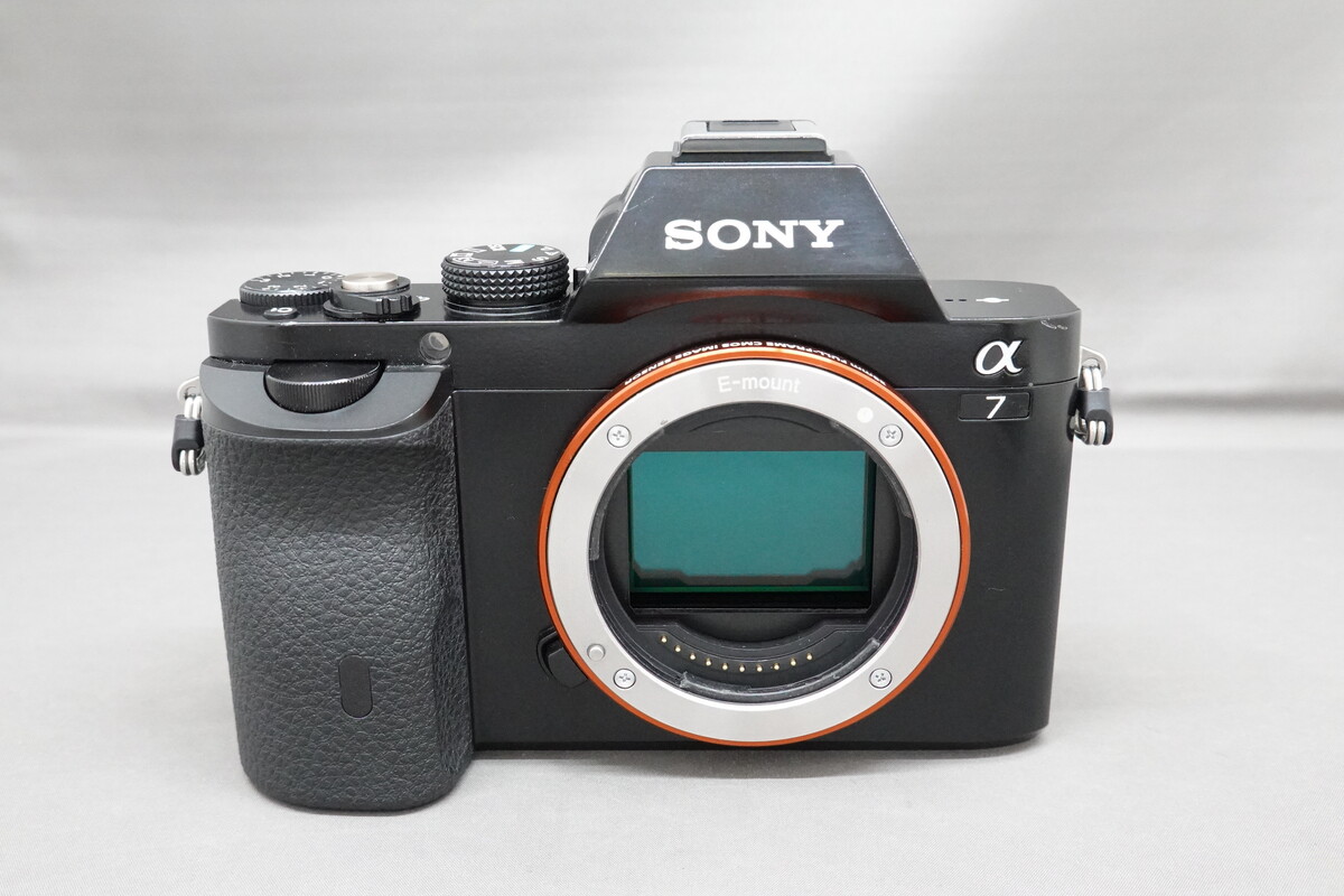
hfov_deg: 50.7
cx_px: 672
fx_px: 1419
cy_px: 448
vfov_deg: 35.1
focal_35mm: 38
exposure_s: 1/40
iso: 2500
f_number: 5.6
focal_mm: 14.12
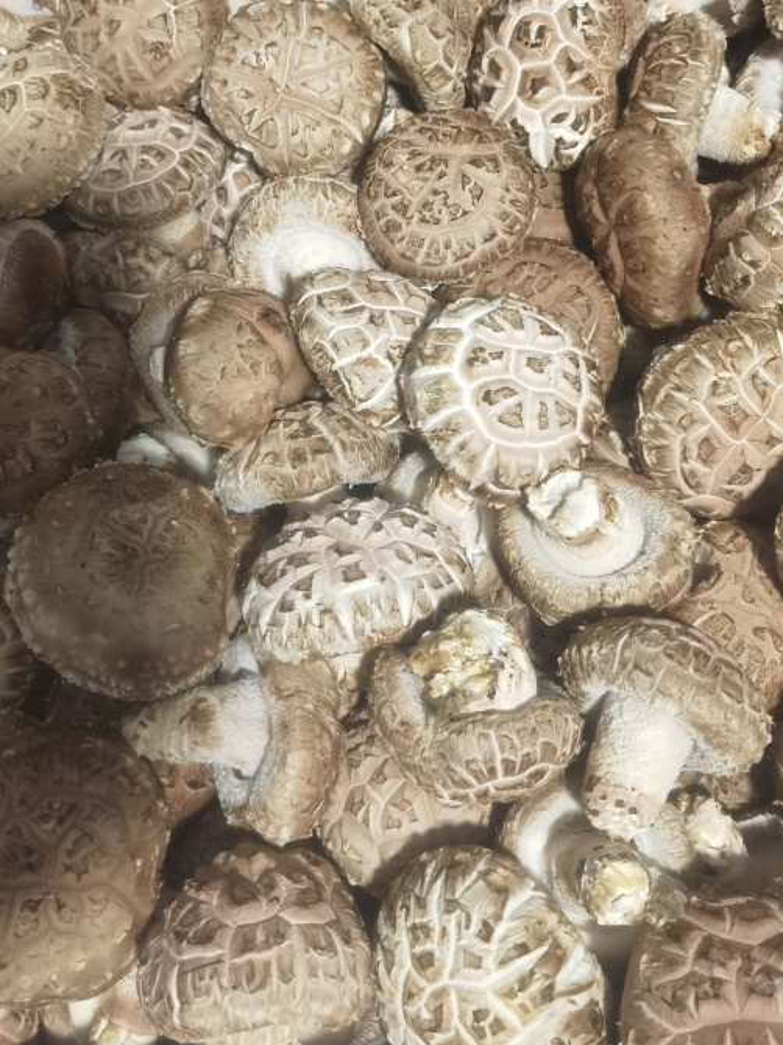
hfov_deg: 33.6
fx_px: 1298
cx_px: 374
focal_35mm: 43
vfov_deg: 43.5
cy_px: 383
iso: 400
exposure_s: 1/50
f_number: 1.9
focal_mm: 6.71
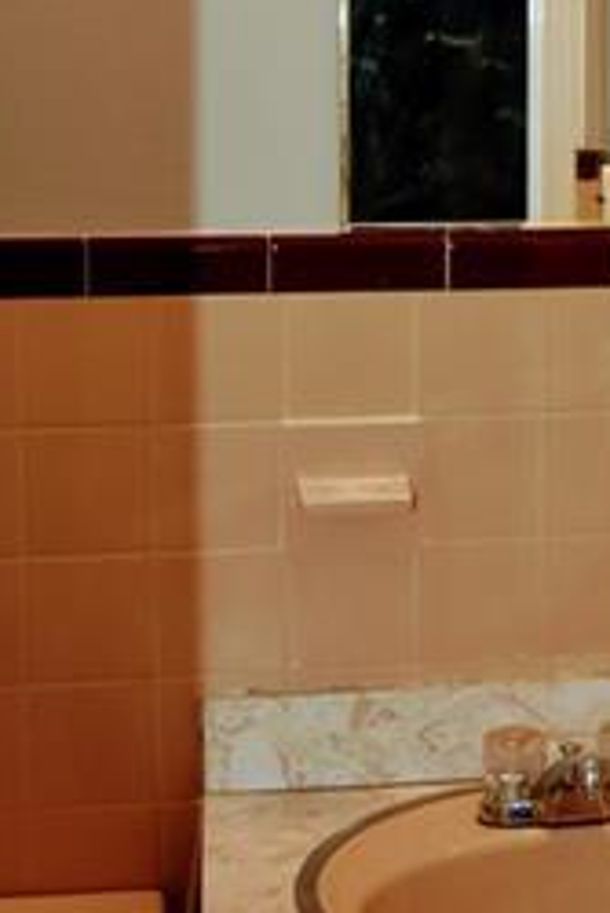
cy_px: 99
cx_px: 774
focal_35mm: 83
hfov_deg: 15.7
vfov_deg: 23.8
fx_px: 2107
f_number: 3.5
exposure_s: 1/100
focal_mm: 18
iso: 400
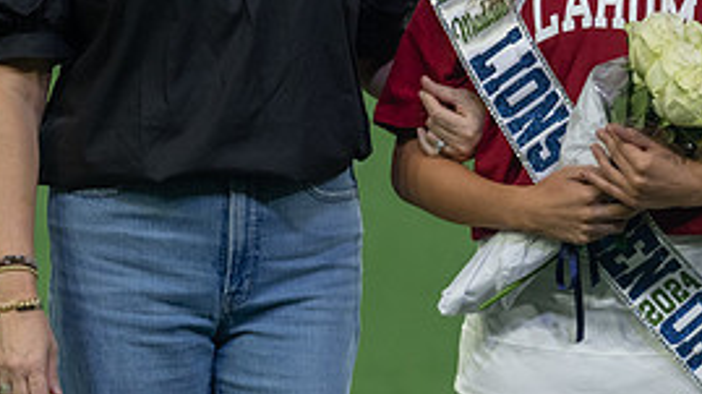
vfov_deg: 3.7
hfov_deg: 6.6
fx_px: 6102
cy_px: 40
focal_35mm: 328
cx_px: 629
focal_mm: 110
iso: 1000
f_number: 2.8
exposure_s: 1/320
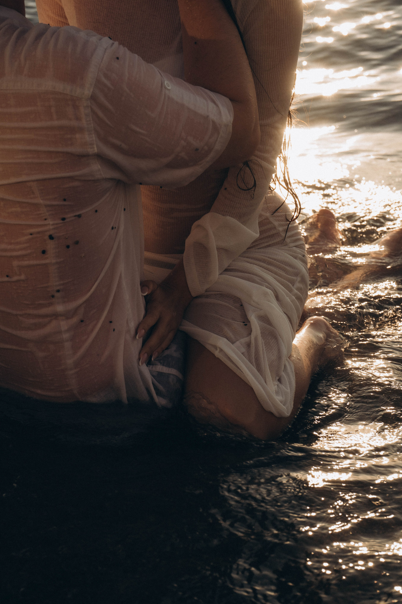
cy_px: 300
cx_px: 203
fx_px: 1189
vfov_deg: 28.5
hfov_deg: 19.2
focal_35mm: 71
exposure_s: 1/500
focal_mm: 70
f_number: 9
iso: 500
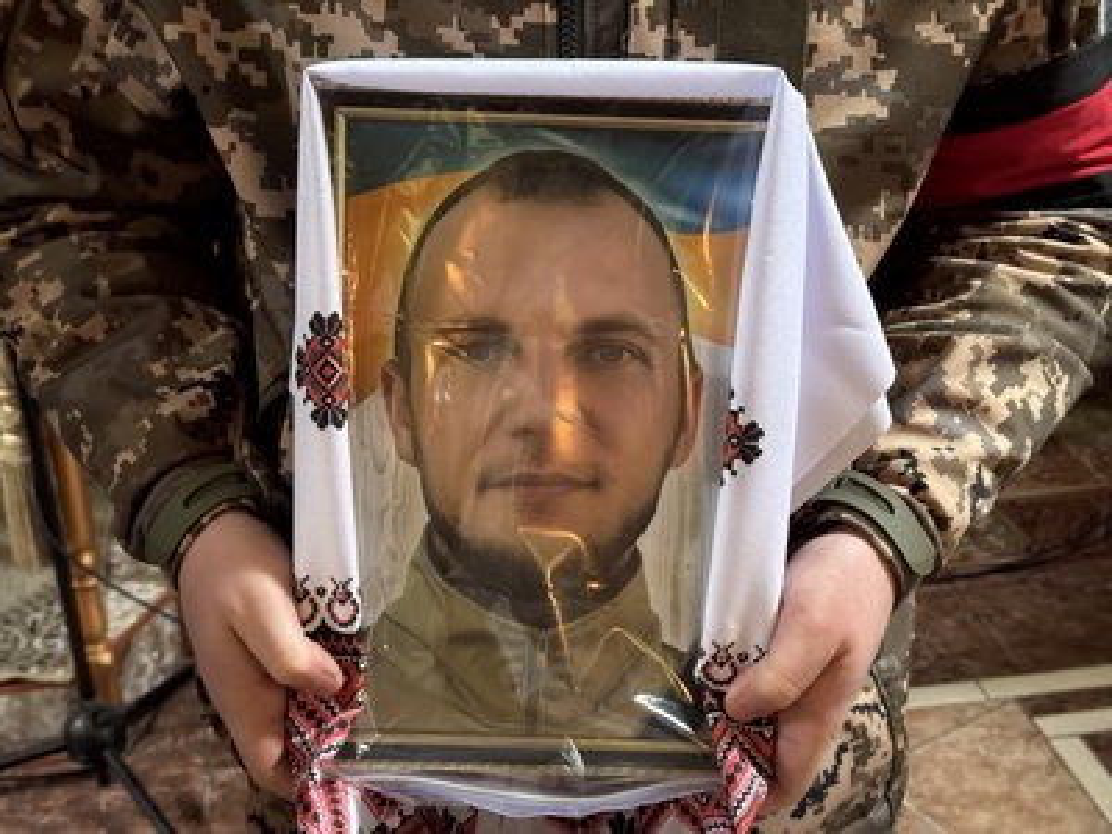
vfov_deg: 30.3
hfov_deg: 39.7
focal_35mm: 48
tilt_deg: -26.9
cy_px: 417
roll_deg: +1.0
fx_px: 1542
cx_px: 556
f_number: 1.78
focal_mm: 6.76
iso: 800
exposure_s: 1/26
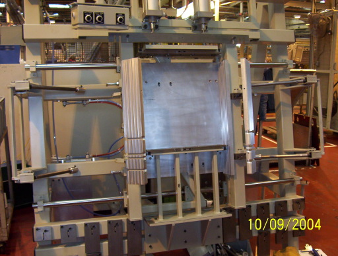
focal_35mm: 36
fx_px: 353
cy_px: 128
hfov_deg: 51.2
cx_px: 169
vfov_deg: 39.8
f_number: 2.76
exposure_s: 1/30
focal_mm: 5.54
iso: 140
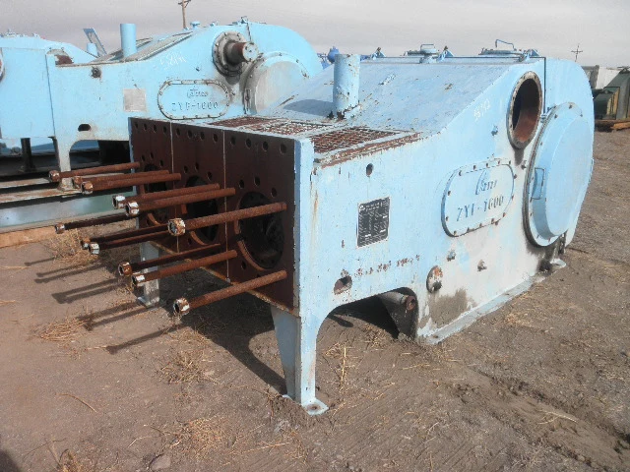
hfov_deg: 63.4
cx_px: 315
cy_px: 236
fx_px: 510
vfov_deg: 49.7
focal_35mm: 28
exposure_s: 1/125
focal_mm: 5
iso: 64
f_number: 8.5
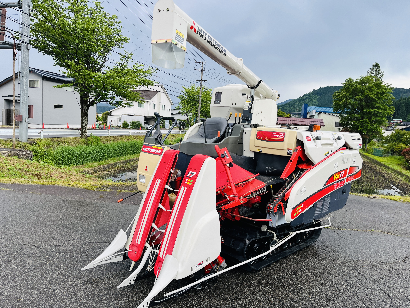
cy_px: 154
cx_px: 205
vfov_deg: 53.1
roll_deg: -3.1
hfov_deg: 67.3
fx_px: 308
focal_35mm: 26
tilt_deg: -5.8
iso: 50
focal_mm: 5.1
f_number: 1.6
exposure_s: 1/858
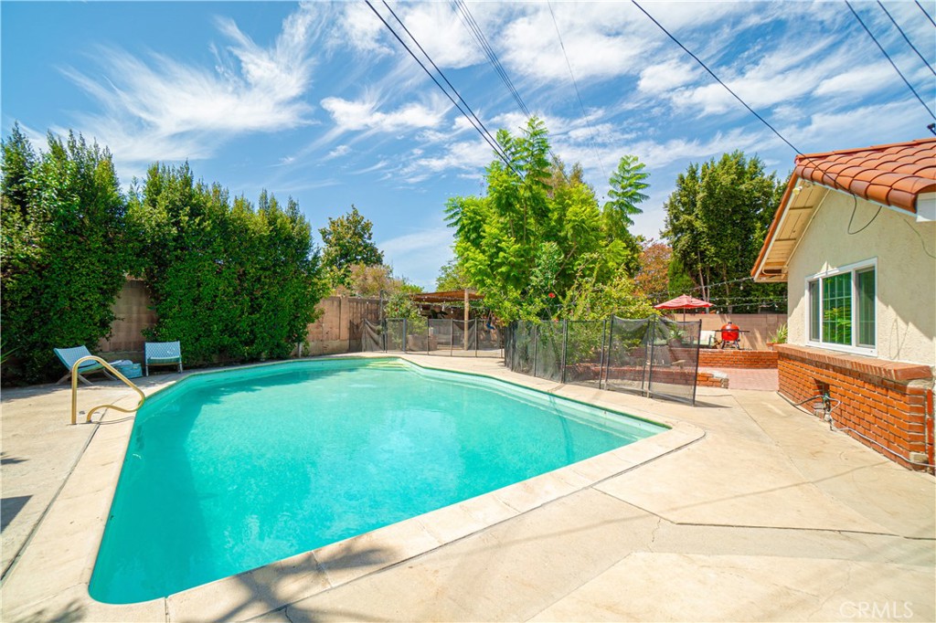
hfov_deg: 100.4
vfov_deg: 77.3
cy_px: 312
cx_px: 468
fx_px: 390
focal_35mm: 15
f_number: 6.3
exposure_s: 1/400
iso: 100
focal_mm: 10
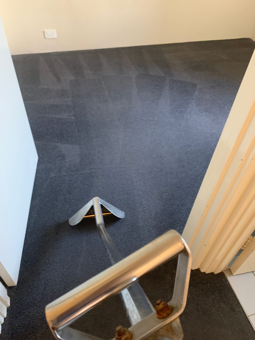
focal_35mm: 26
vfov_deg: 67.3
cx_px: 128
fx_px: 255
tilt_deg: -45.1
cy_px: 170
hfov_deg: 53.1
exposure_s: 1/30
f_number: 1.8
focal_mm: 4.25
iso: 400
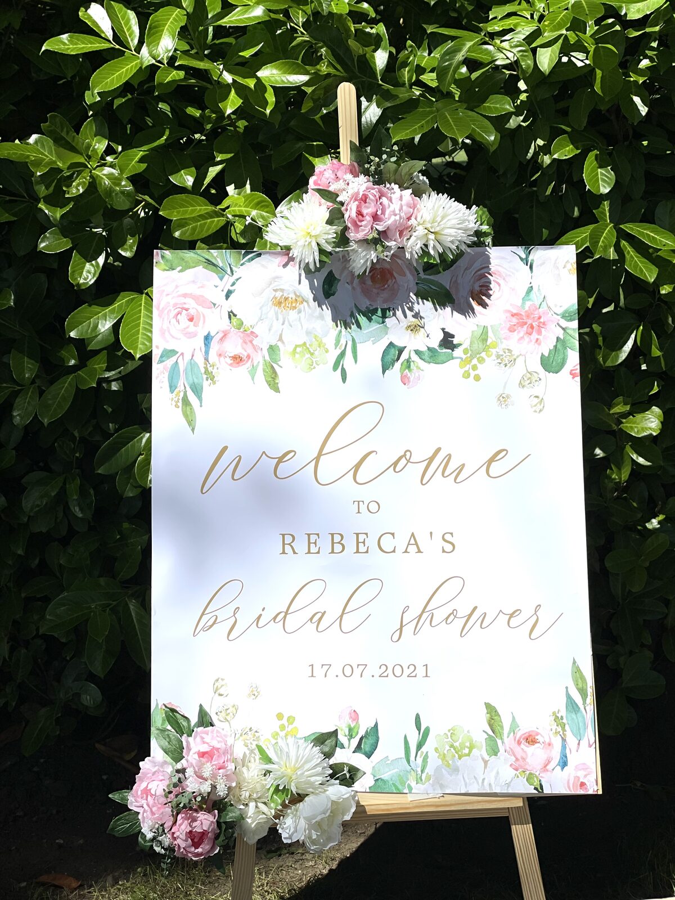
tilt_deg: -14.1
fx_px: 1352
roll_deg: +2.4
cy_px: 450
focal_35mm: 52
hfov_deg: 28.0
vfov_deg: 36.8
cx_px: 338
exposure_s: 1/4785
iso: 25
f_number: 2
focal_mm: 6
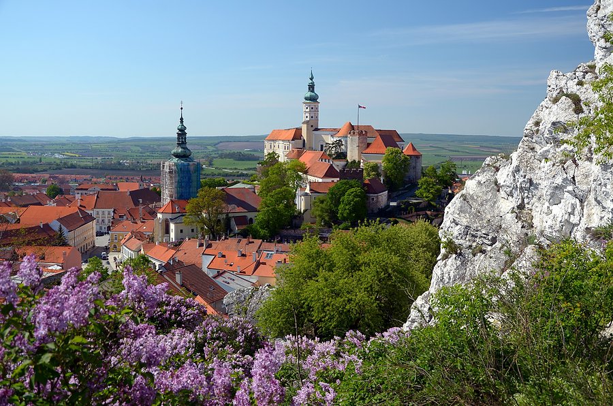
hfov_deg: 53.2
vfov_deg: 36.7
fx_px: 612
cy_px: 203
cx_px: 306
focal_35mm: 36
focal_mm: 24
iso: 100
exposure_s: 1/125
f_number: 5.6
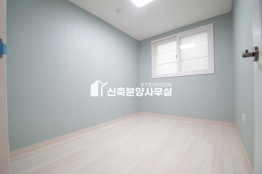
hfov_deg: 100.4
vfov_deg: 77.2
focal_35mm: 15
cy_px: 87
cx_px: 131
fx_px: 109
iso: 400
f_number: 4
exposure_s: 1/25
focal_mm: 10
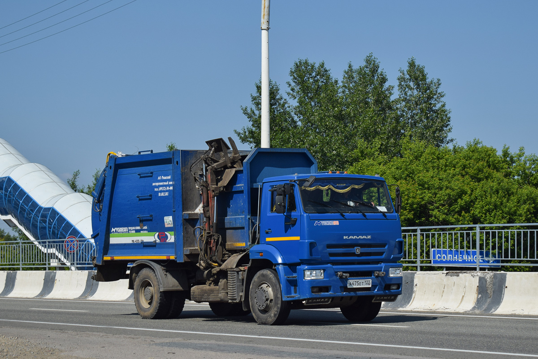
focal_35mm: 82
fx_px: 1233
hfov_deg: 24.6
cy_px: 180
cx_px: 269
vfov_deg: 16.6
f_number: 6.3
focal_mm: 55
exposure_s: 1/1000
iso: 100
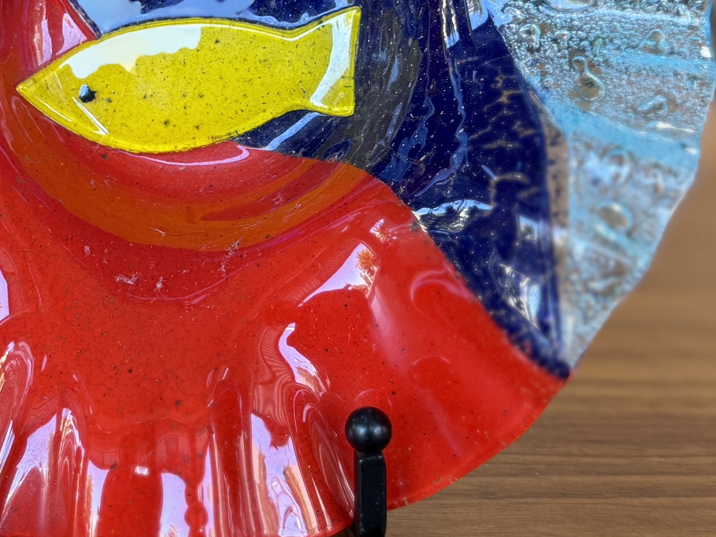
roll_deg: +1.6
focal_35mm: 38
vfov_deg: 37.0
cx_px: 169
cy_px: 145
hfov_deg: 47.0
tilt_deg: -8.9
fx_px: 786
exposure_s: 1/120
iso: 100
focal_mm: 6.76
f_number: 1.78
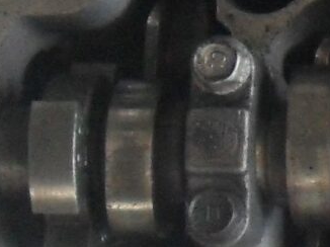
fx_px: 2620
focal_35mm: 275
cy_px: -51
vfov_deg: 5.4
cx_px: 982
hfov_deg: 6.6
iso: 160
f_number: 3
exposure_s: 1/45
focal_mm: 6.3
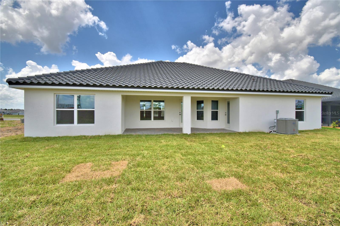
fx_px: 142
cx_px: 170
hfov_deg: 100.4
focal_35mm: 15
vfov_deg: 77.3
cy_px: 113
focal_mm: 10
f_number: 4.5
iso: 100
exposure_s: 1/1250
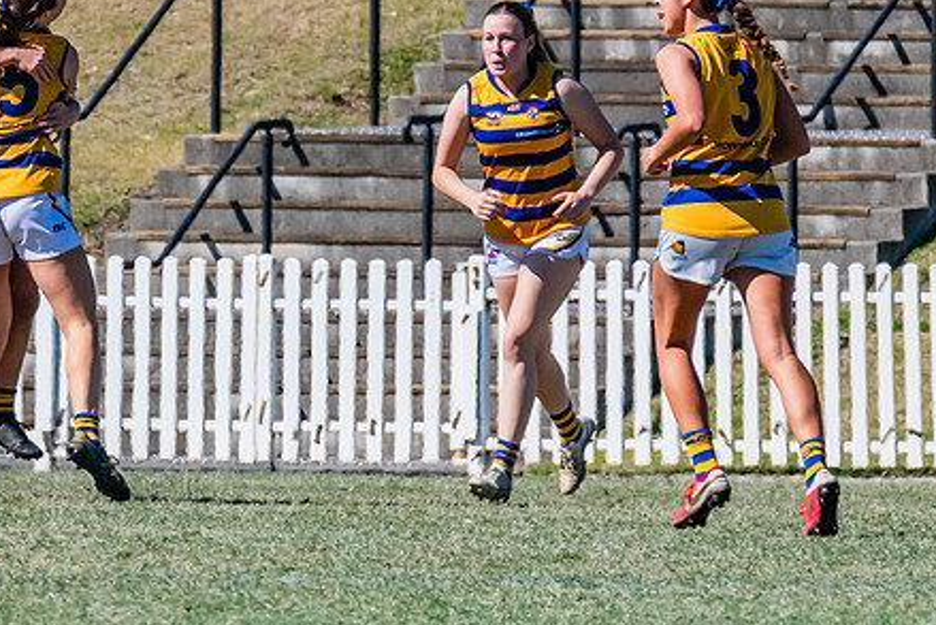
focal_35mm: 1190
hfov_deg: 1.7
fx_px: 30948
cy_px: 156
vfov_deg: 1.2
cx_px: 74
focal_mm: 420
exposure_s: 1/1600
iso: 800
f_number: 11
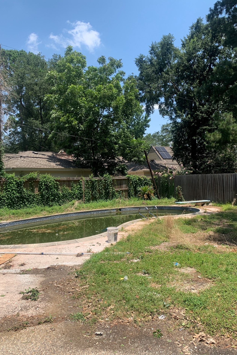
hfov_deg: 44.9
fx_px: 286
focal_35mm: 29
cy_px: 168
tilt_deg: +2.7
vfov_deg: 63.6
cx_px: 123
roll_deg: +1.7
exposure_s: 1/1536
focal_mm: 4.25
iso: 25
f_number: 1.8
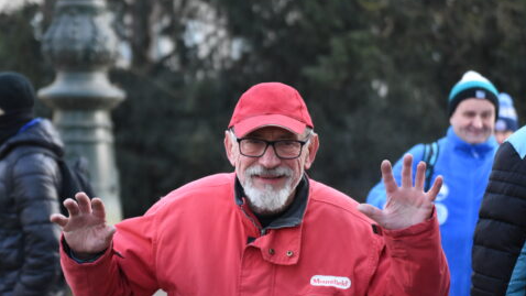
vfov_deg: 7.5
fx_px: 2246
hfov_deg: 13.4
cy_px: 152
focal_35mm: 161
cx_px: 263
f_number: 4.2
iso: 1100
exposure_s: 1/200
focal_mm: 102
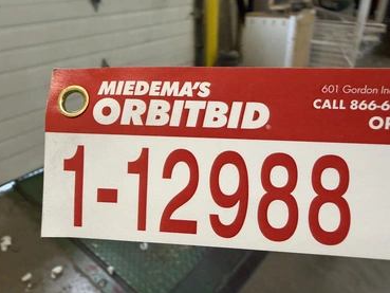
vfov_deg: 53.1
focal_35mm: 26
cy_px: 141
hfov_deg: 67.3
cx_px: 187
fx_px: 293
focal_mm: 2.22
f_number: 2.2
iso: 200
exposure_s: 1/60
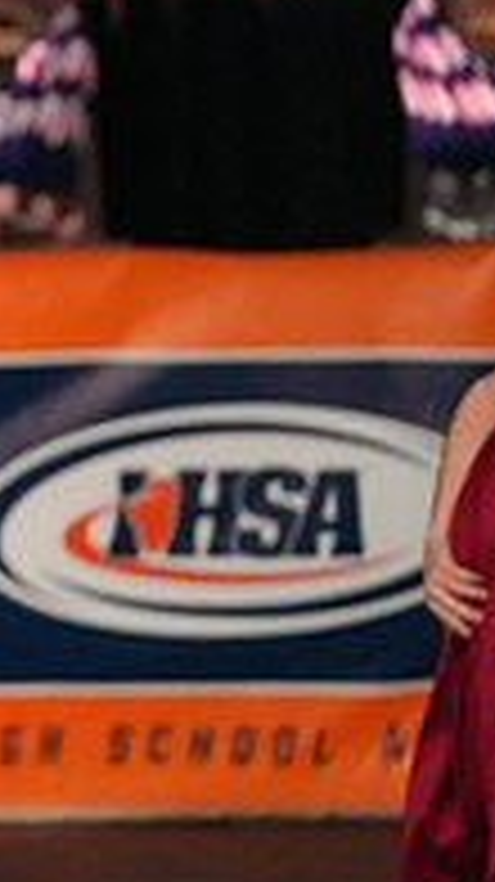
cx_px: -720
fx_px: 21715
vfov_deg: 2.3
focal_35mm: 929
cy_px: 304
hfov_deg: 1.3
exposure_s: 1/1250
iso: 16000
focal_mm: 300
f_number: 3.5
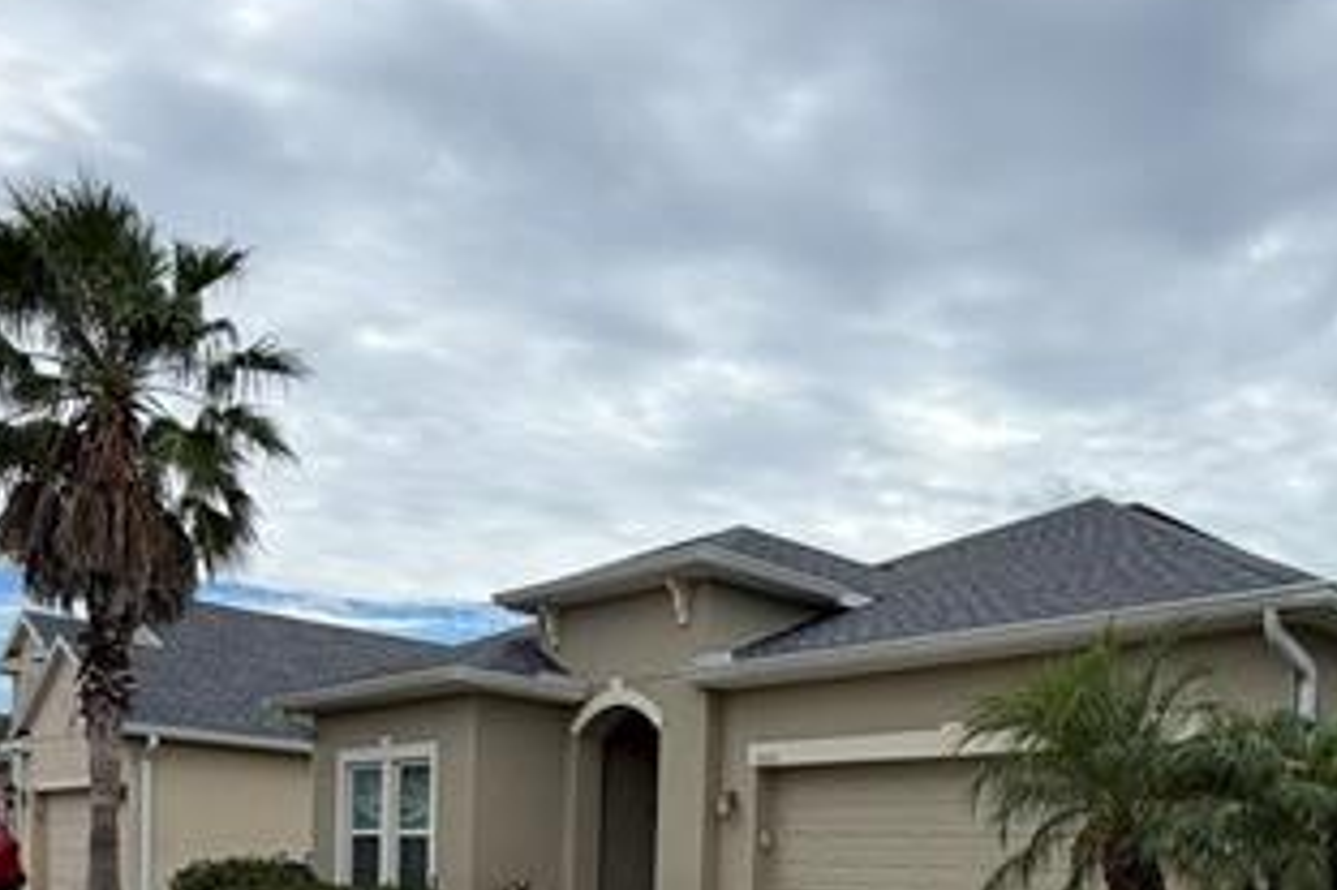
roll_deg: -0.9
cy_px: 967
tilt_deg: -2.0
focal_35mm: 36
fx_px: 1336
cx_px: 937
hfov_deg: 51.7
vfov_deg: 32.6
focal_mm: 2.22
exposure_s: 1/1068
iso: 20
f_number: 2.2
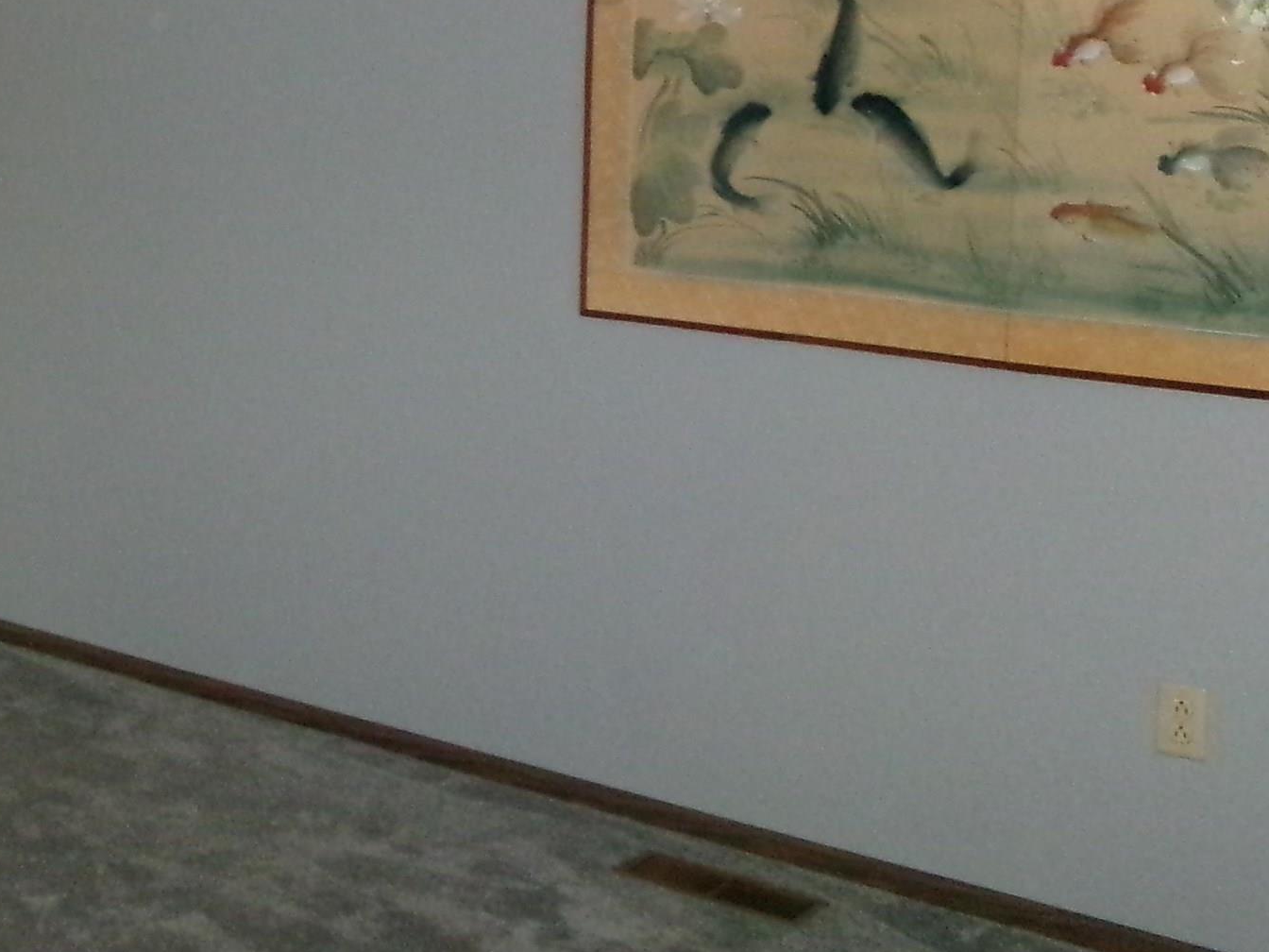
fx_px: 2346
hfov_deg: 28.0
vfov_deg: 22.7
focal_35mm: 64
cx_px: -74
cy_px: 215
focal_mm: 5.1
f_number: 3.9
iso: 800
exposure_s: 1/34
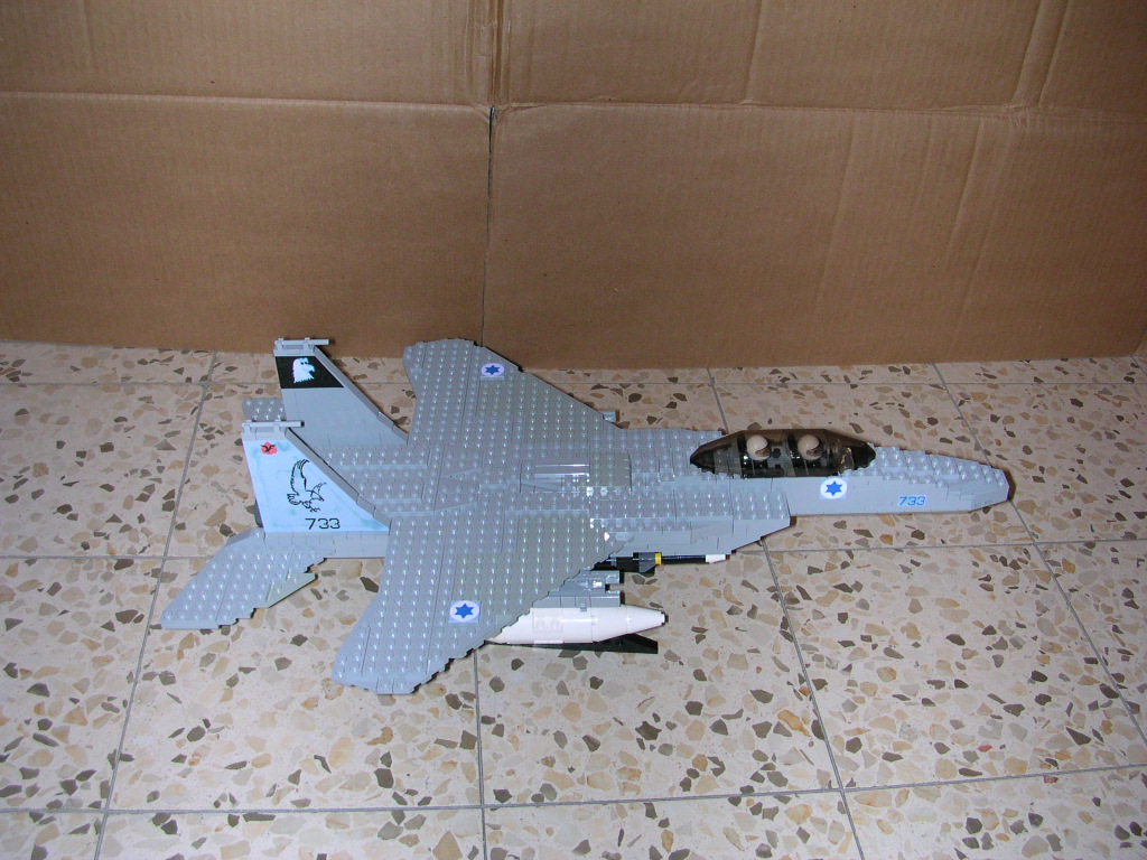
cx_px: 574
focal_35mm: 37
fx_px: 1226
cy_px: 430
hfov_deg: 50.1
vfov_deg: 38.7
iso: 100
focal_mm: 5.6
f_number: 2.7
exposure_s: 1/60
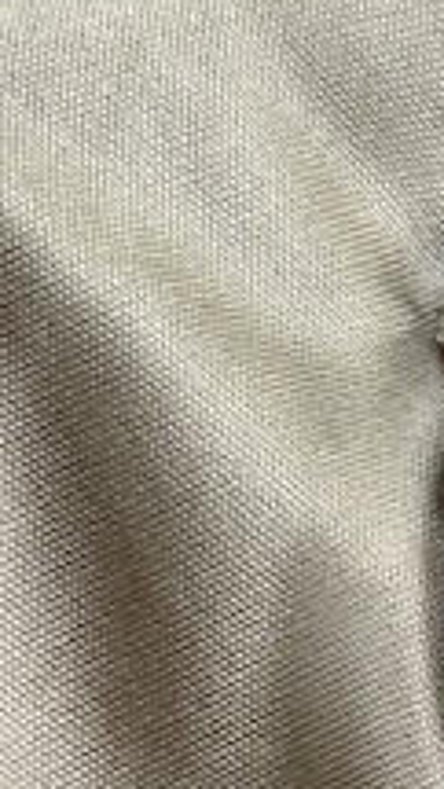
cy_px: 686
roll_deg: -1.6
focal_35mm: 195
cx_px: 833
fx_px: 4080
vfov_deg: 11.0
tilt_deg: -27.8
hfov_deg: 6.1
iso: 125
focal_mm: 6.76
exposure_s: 1/60
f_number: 1.78
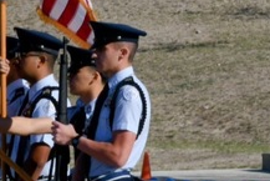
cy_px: 212
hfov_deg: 4.1
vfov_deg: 2.8
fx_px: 3730
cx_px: -162
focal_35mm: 497
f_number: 22
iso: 400
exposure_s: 1/250
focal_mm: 90
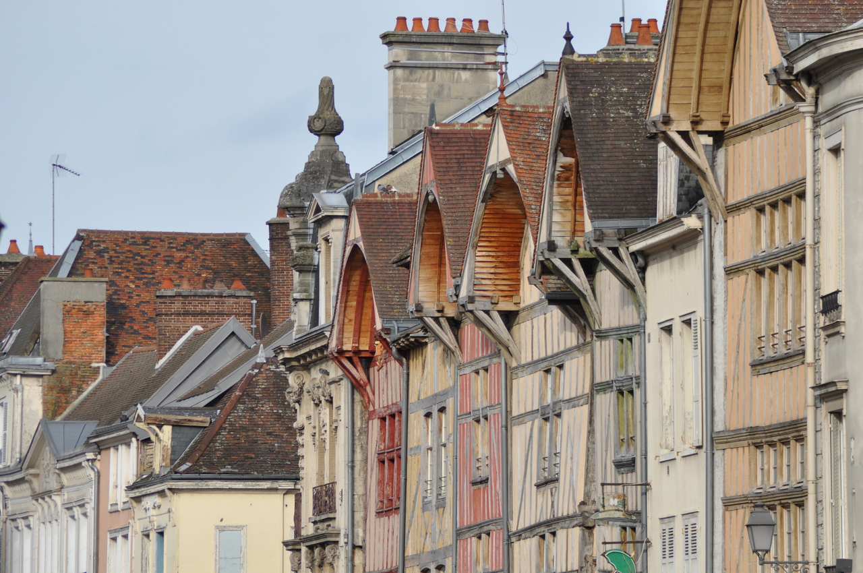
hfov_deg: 7.6
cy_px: 286
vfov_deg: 5.1
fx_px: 6464
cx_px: 432
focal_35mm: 270
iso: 400
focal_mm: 180
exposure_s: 1/1600
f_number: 5
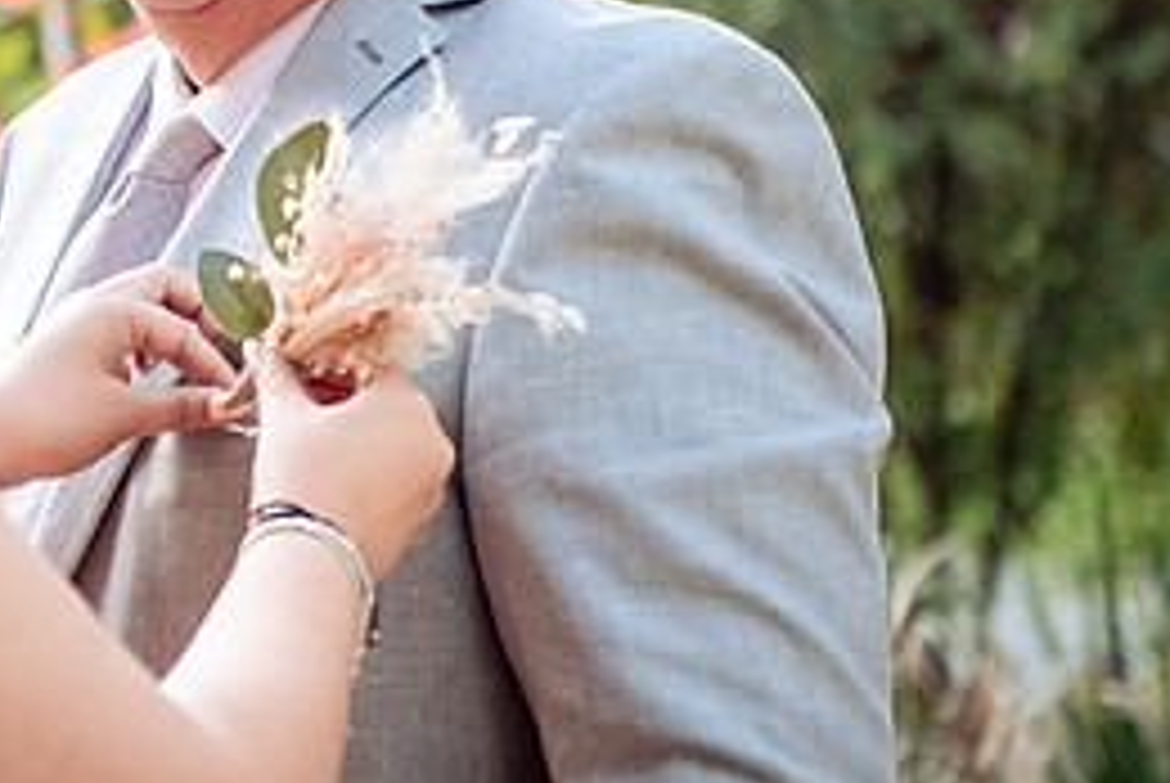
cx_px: 140
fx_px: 5076
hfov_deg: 13.1
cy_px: 11
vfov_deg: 8.8
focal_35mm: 156
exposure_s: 1/125
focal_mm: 70
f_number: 2.8
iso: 2000
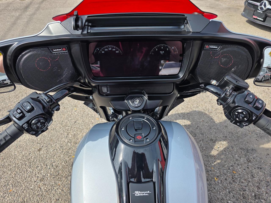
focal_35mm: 23
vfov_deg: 58.9
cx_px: 136
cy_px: 102
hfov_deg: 73.9
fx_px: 180
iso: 80
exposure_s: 1/5778
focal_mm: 6.3
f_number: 1.7
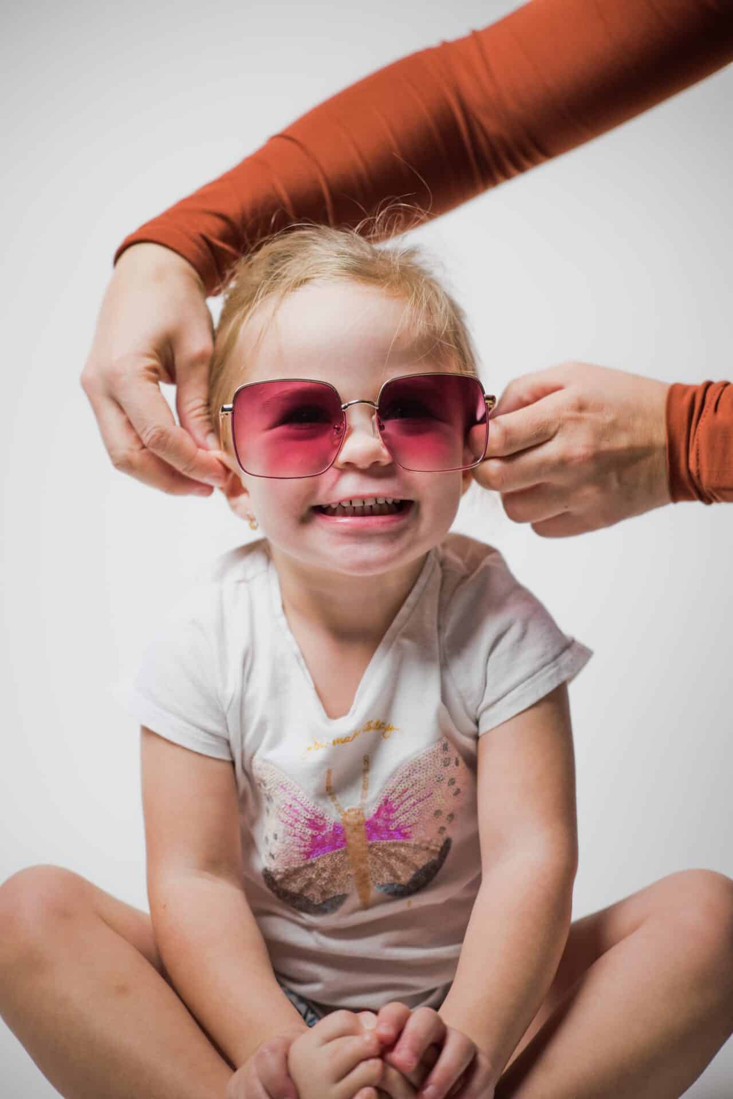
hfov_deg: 15.2
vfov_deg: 22.6
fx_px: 2749
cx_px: 366
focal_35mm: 90
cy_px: 550
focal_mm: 90
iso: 500
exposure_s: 1/125
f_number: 2.8
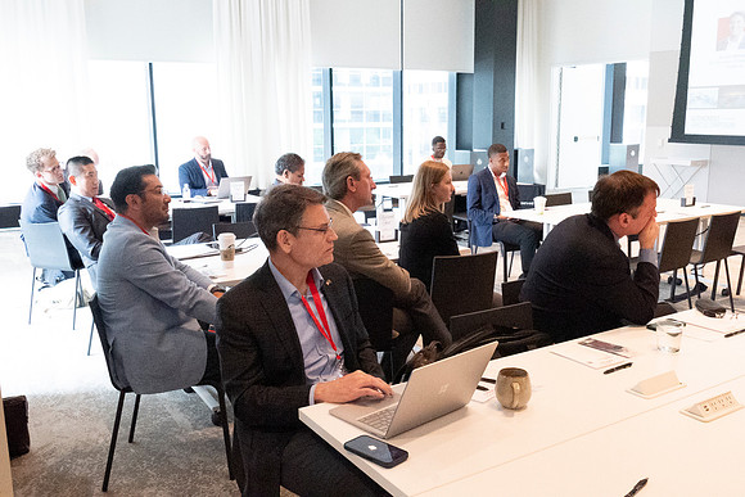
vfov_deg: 40.0
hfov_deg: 57.2
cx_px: 372
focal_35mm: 33
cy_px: 248
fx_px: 683
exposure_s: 1/100
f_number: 10
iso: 12800
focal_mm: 22
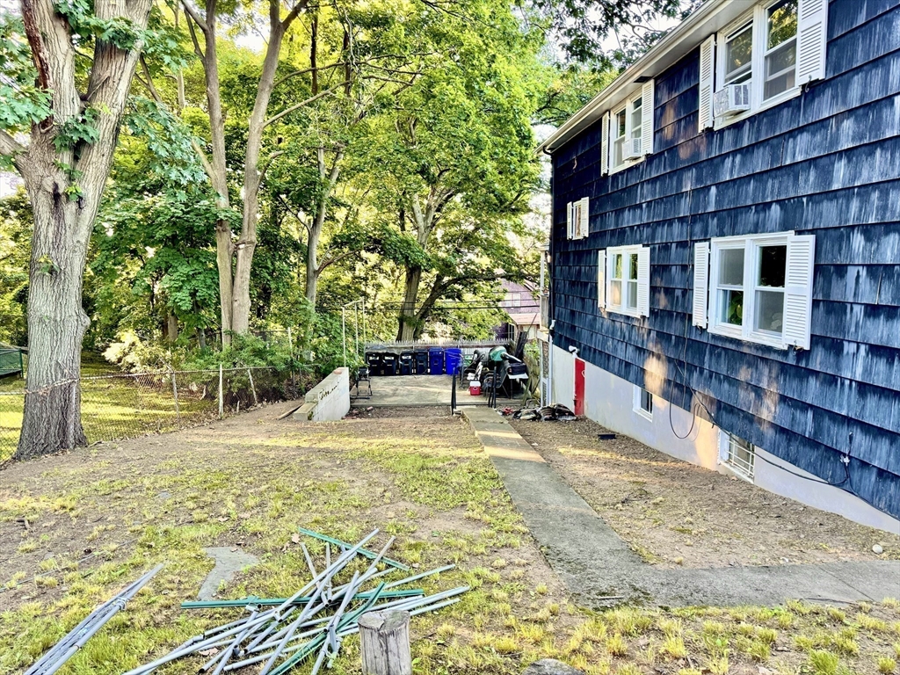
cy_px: 338
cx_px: 450
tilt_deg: -7.4
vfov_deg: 56.8
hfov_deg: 71.6
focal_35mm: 24
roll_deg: +0.6
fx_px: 624
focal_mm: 6.76
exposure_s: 1/112
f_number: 1.78
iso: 200
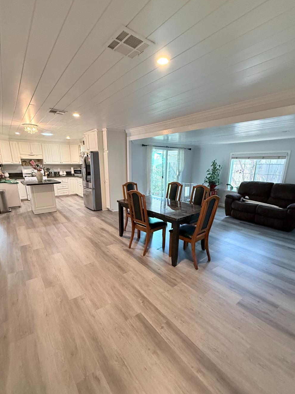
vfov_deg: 94.3
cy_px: 212
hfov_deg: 78.1
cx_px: 143
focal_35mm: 16
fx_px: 182
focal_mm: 2.22
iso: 500
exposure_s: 1/60
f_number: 2.2
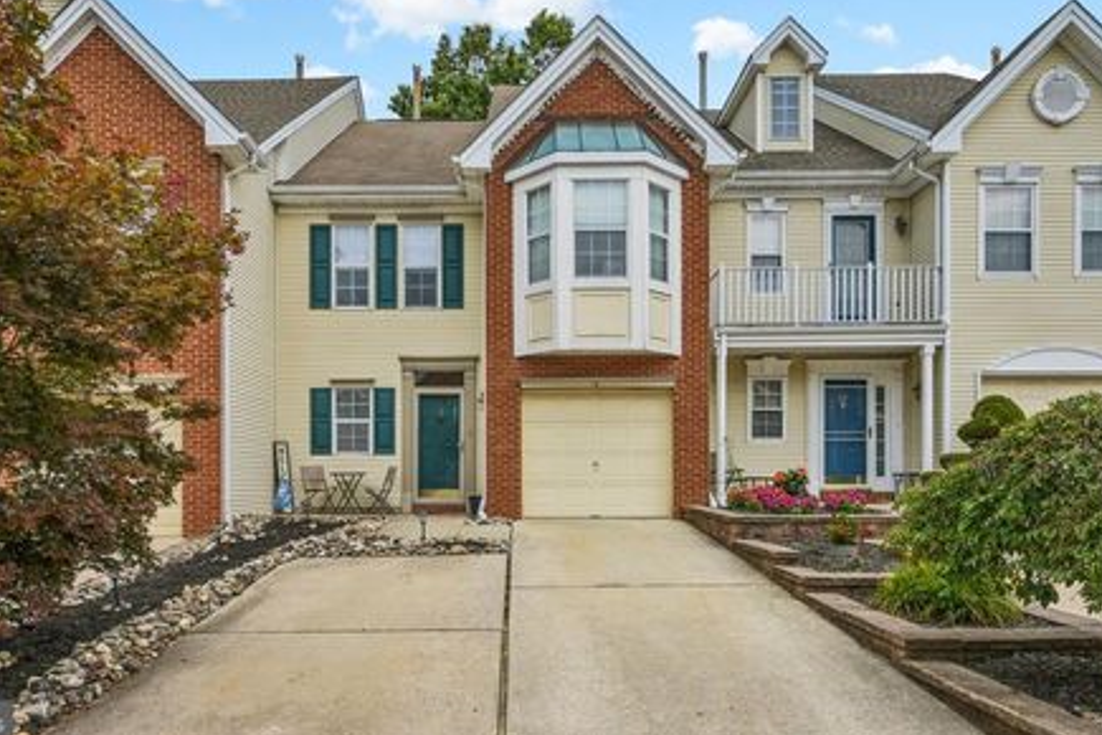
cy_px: 323
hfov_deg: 76.0
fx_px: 704
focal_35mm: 23
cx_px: 509
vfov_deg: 55.0
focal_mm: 20
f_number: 11
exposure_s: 1/1250
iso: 400
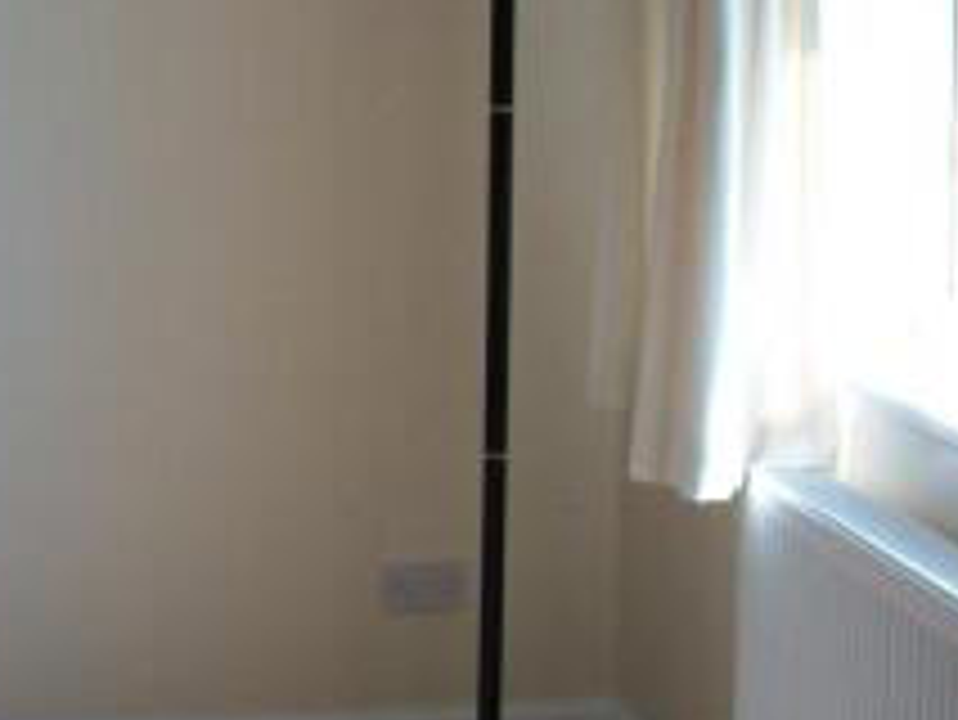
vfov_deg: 15.9
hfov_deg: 20.6
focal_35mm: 93
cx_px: 97
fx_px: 2575
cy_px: 313
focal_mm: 5.7
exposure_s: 1/125
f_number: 2.8
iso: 80
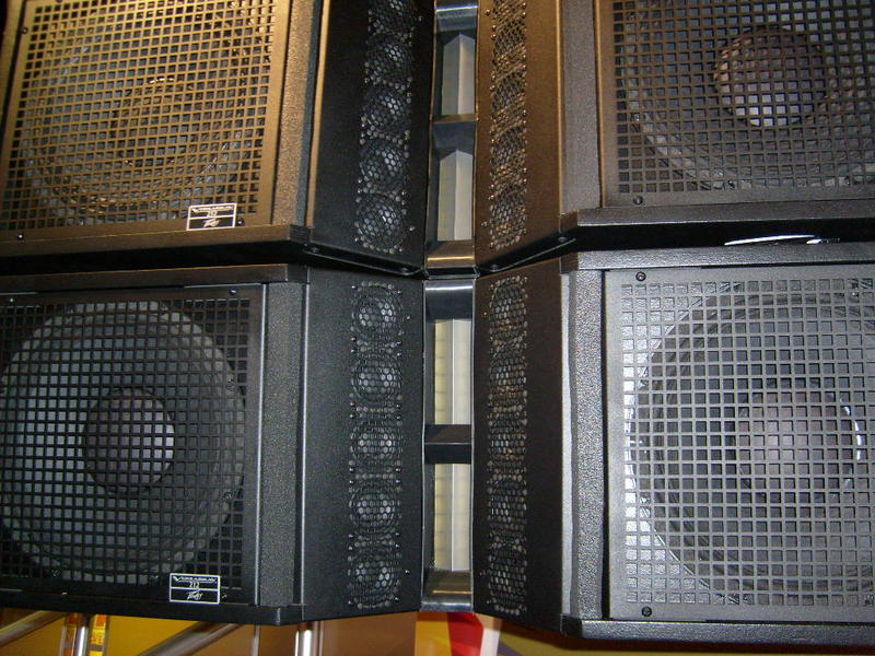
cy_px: 328
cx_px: 438
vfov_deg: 40.7
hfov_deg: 52.6
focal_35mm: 35
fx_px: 885
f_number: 2.8
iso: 100
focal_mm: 5.8
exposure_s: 1/45
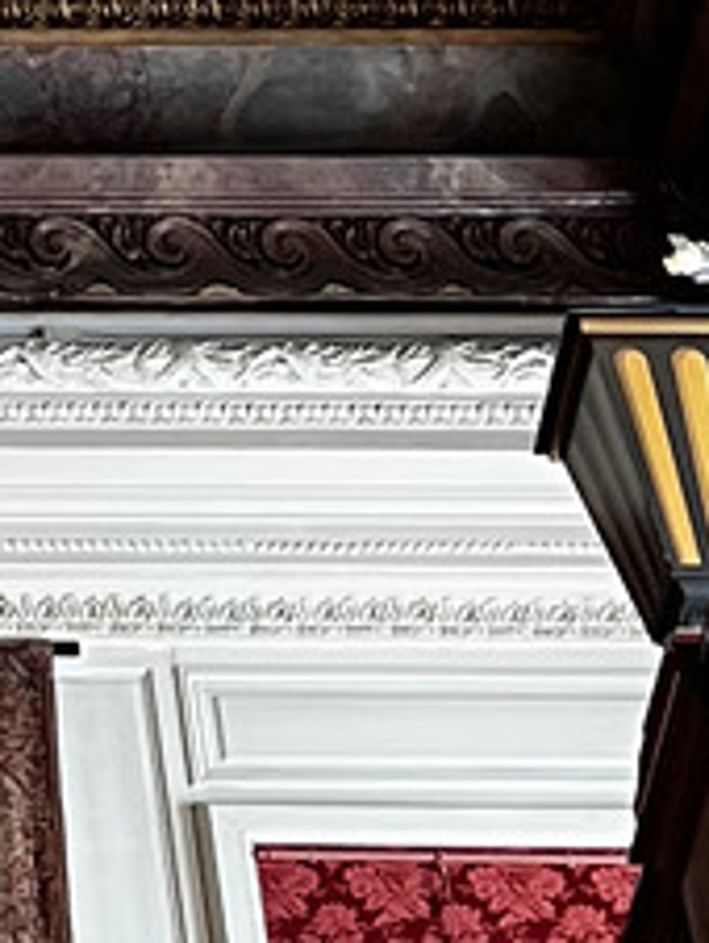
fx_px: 5015
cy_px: -138
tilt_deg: +45.8
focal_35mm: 184
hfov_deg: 7.8
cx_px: -555
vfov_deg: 10.6
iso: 64
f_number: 1.5
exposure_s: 1/50
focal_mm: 5.7
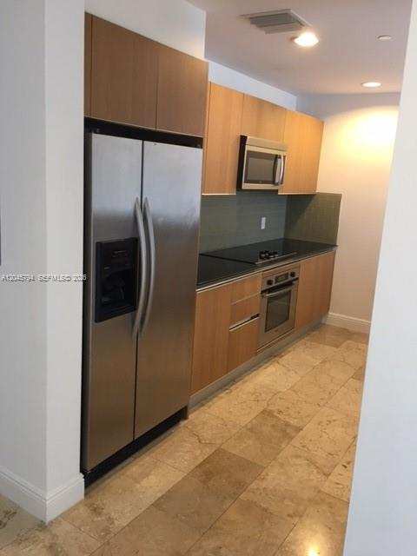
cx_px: 208
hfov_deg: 48.2
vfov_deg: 61.7
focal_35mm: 29
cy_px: 278
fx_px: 466
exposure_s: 1/15
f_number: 2.2
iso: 32
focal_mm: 4.15
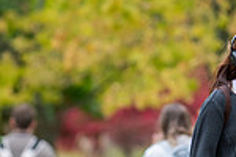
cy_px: 122
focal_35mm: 1162
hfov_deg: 1.8
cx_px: 255
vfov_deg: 1.2
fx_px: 7617
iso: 250
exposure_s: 1/500
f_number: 3.5
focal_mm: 300
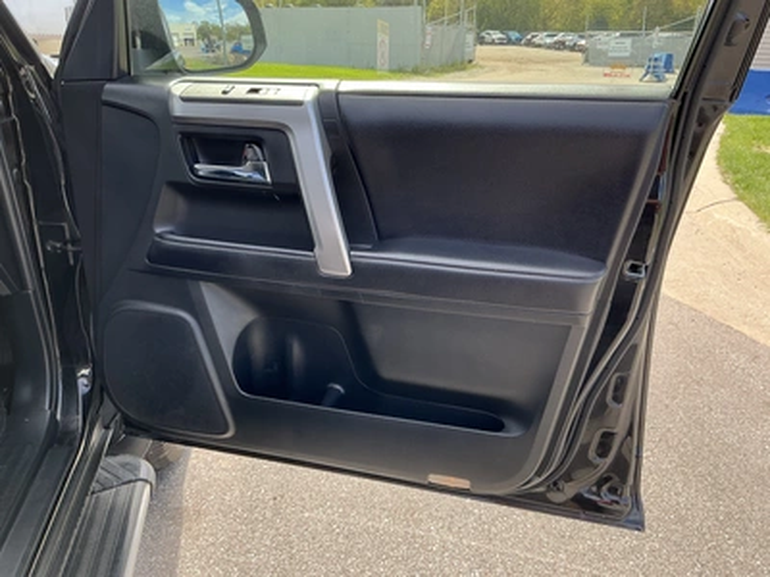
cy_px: 288
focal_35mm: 28
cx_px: 385
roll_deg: -0.2
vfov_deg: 49.7
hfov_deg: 63.4
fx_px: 623
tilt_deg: -20.5
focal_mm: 3
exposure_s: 1/232
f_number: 1.8
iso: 25
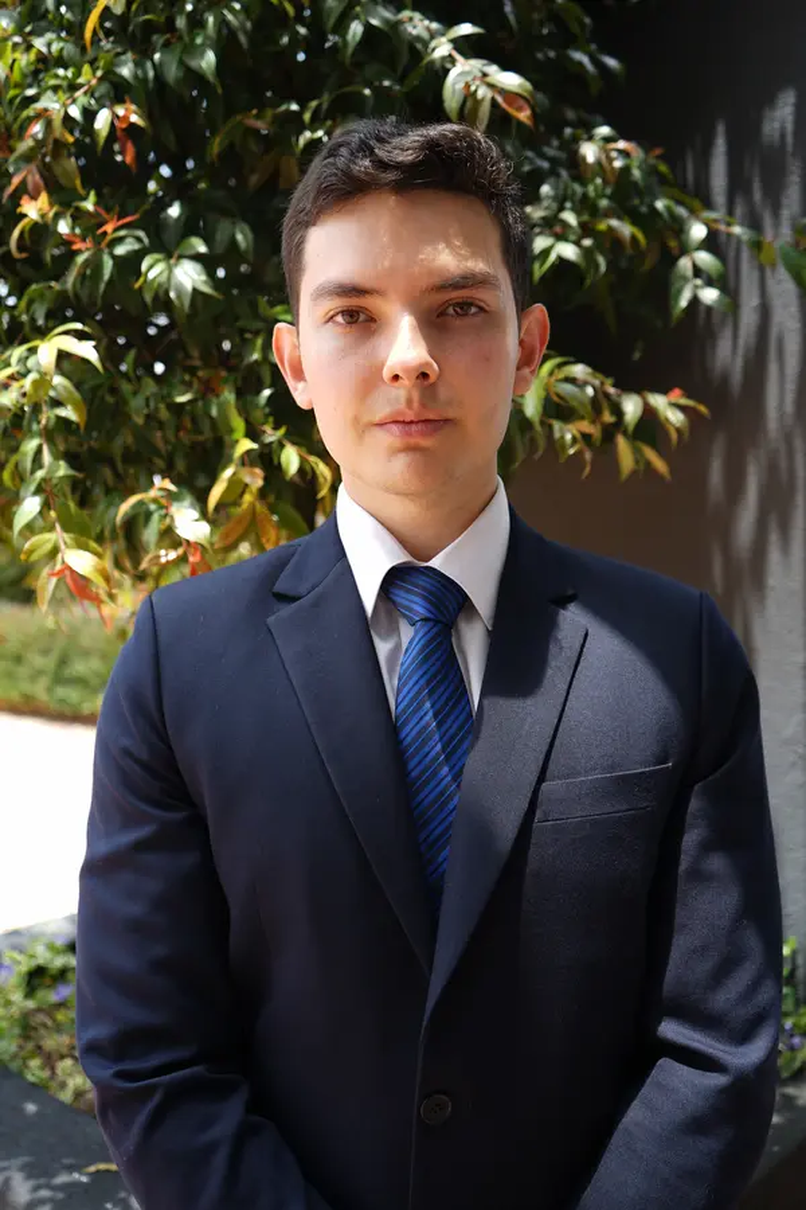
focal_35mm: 35
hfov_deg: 37.9
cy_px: 605
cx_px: 403
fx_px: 1175
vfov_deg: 54.4
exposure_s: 1/100
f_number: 4
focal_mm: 35
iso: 50
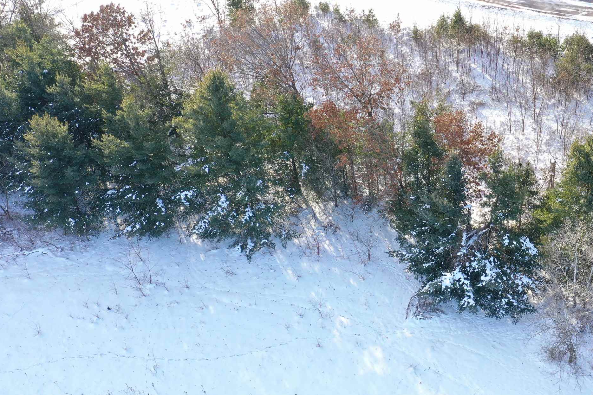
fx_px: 758
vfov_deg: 29.2
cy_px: 161
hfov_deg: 41.4
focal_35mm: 46
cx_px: 449
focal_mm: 10.26
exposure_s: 1/160
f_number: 4.5
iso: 100
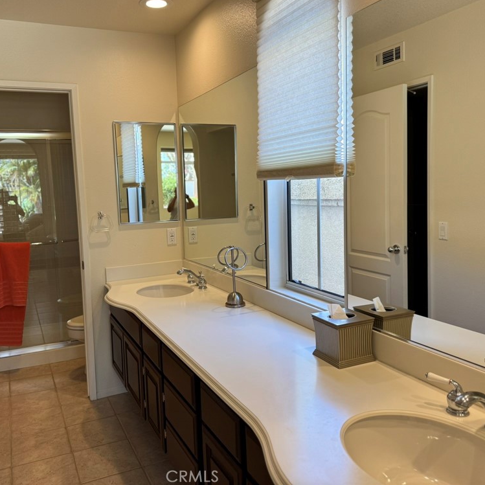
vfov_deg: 55.6
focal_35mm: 29
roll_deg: +1.2
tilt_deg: -5.6
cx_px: 210
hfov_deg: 55.4
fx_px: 460
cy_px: 237
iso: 64
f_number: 1.78
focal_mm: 6.76
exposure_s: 1/120
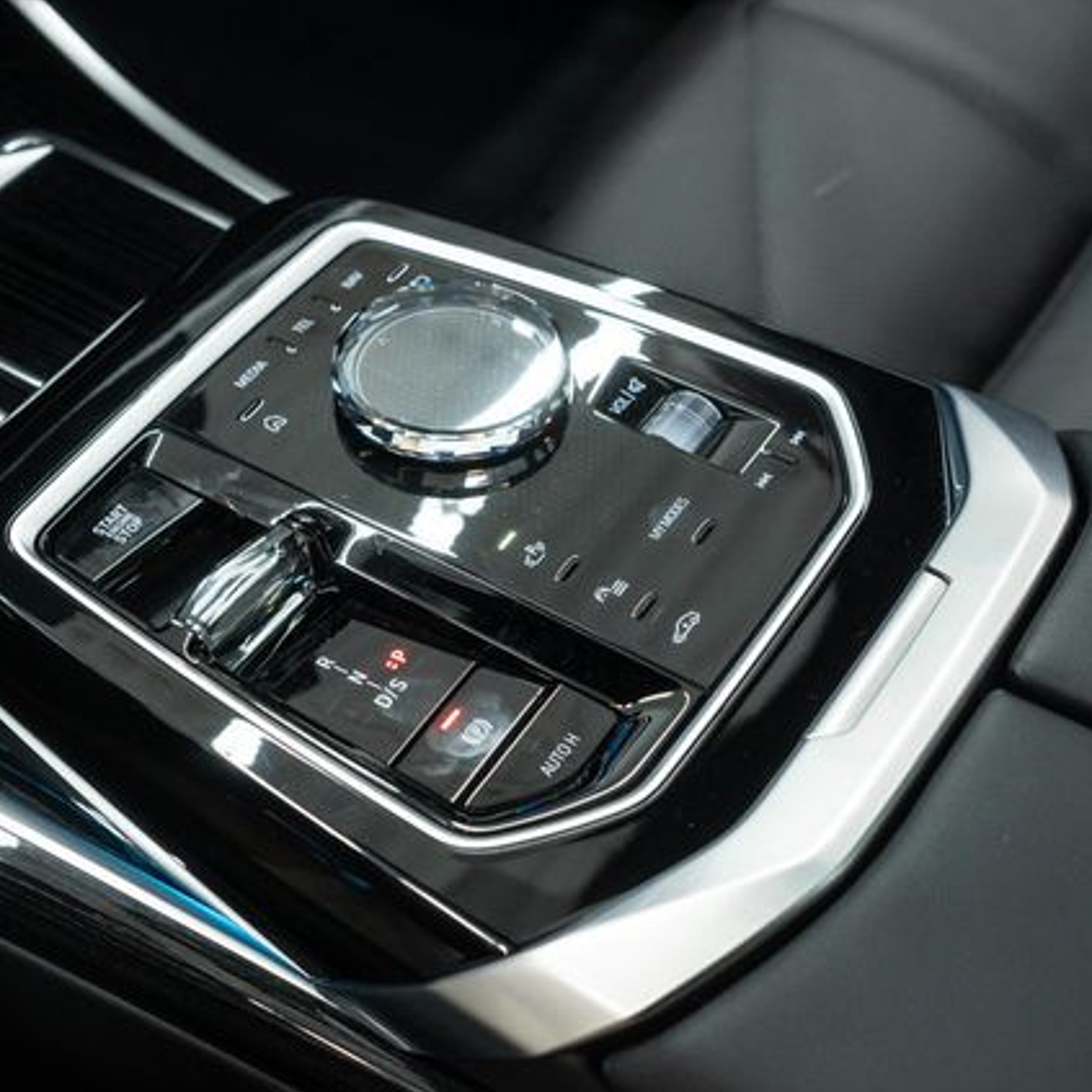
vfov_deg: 31.6
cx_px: 392
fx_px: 1927
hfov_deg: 31.5
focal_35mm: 54
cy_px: 549
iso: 2000
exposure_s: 1/50
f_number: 4.5
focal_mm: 28
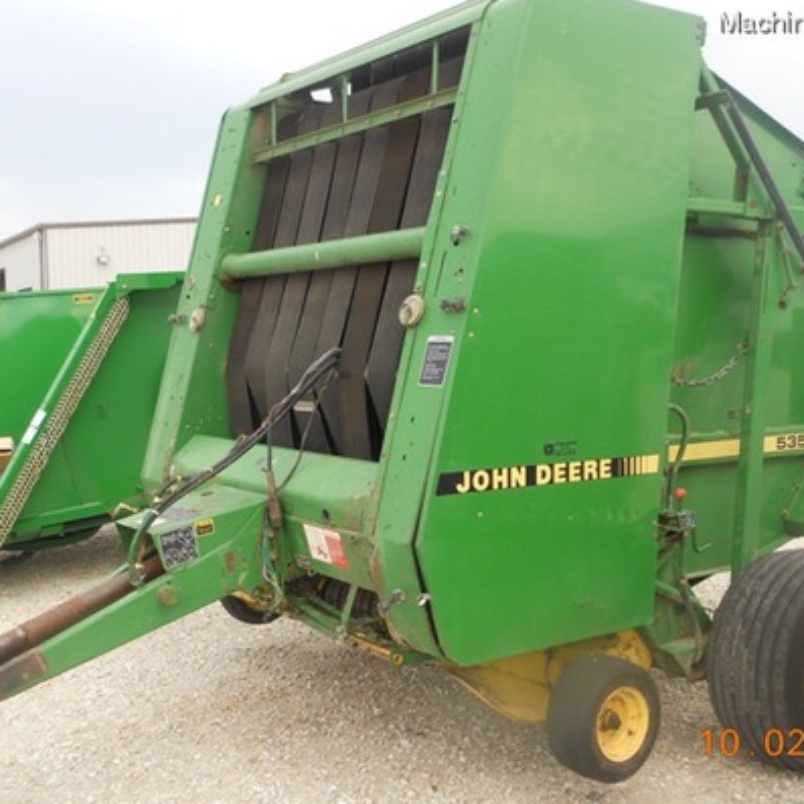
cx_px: 409
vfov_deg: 41.9
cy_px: 407
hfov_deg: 41.9
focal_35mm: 40
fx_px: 1051
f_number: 4
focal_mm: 5.9
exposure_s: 1/50
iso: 80
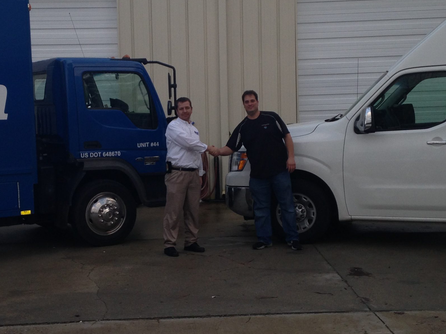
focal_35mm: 68
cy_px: 167
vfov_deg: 21.6
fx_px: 876
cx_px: 179
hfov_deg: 28.5
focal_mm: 4.12
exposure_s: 1/319
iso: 50
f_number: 2.4
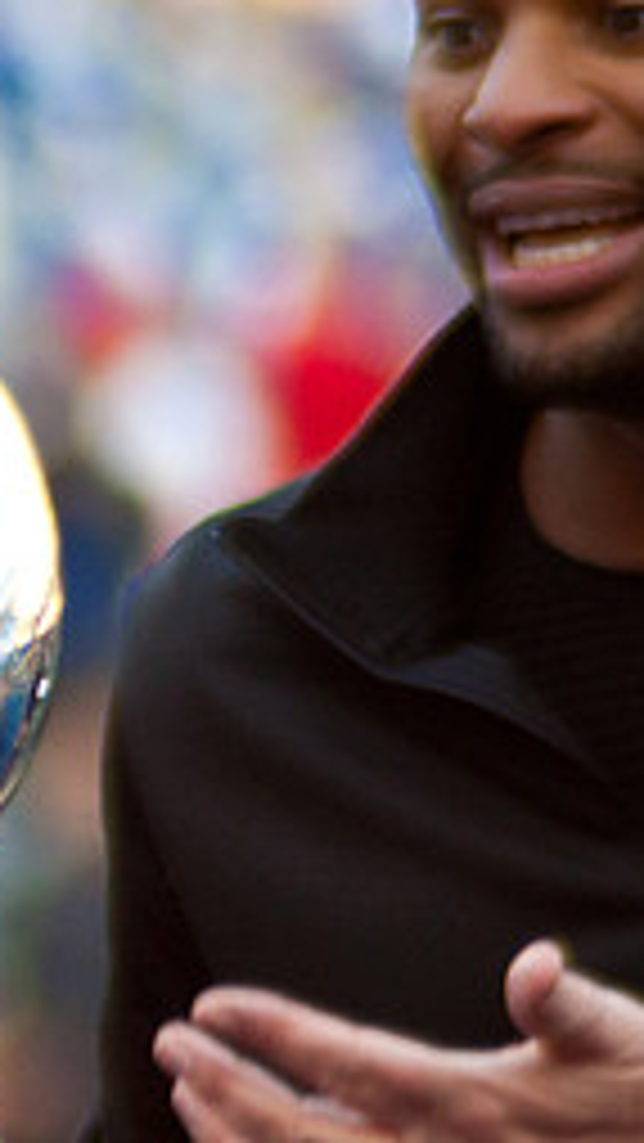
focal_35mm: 1243
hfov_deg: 1.0
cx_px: -265
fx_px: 37710
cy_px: 864
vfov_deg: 1.7
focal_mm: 300
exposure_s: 1/160
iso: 320
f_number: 5.6
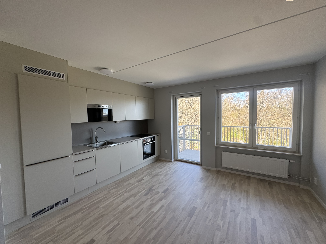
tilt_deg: -2.4
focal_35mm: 14
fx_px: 132
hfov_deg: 102.1
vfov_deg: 85.7
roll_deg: +0.5
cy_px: 122
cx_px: 163
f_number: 2.2
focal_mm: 2.22
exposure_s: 1/99
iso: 50
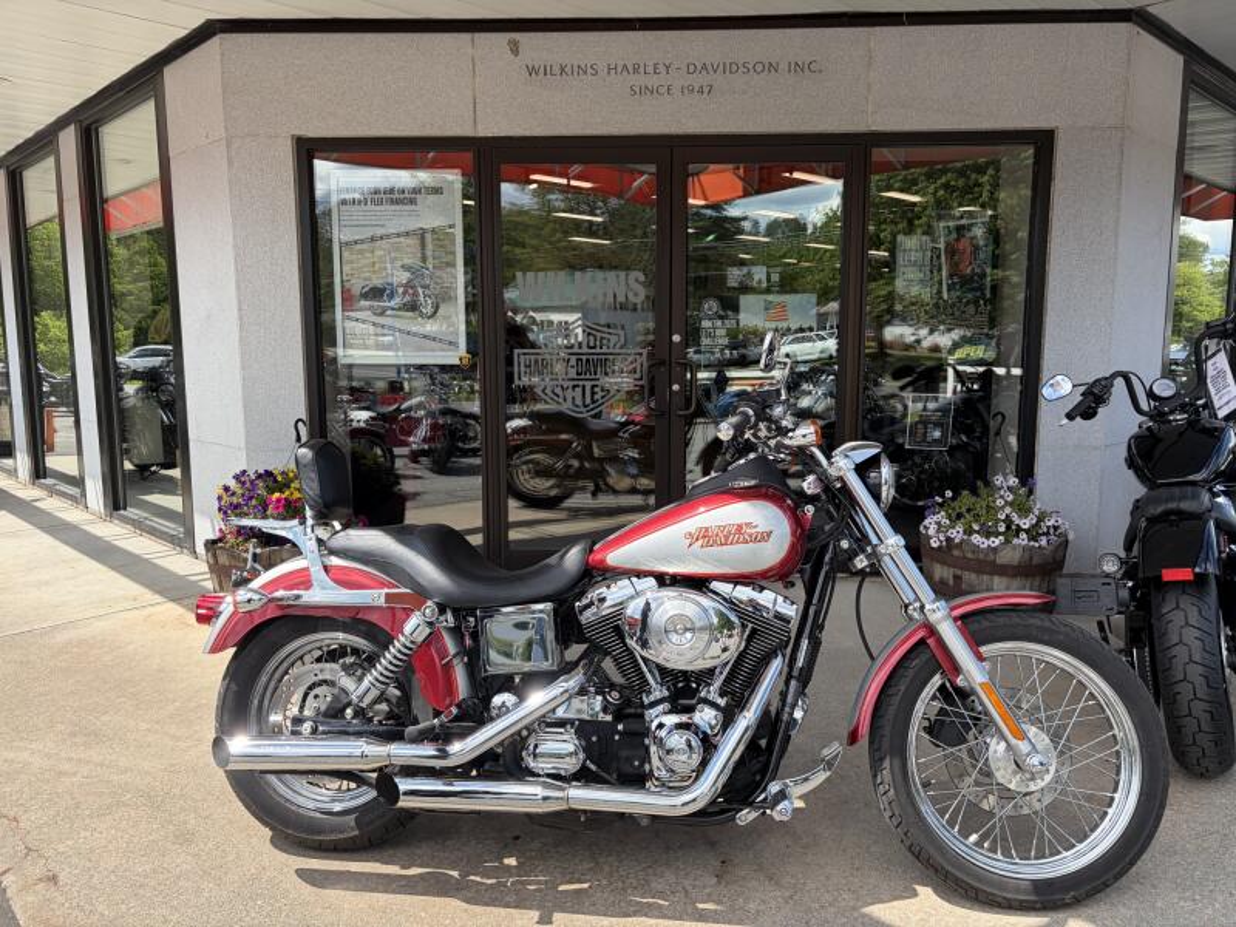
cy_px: 464
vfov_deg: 53.1
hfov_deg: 67.3
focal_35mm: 26
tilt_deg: -7.7
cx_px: 618
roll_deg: +0.2
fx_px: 928
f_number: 1.6
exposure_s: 1/1311
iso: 64
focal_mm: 5.96
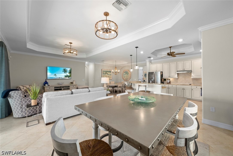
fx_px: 91
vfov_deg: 81.2
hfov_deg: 104.2
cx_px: 116
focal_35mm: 14
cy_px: 78
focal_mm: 14
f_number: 11
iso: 400
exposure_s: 1/3
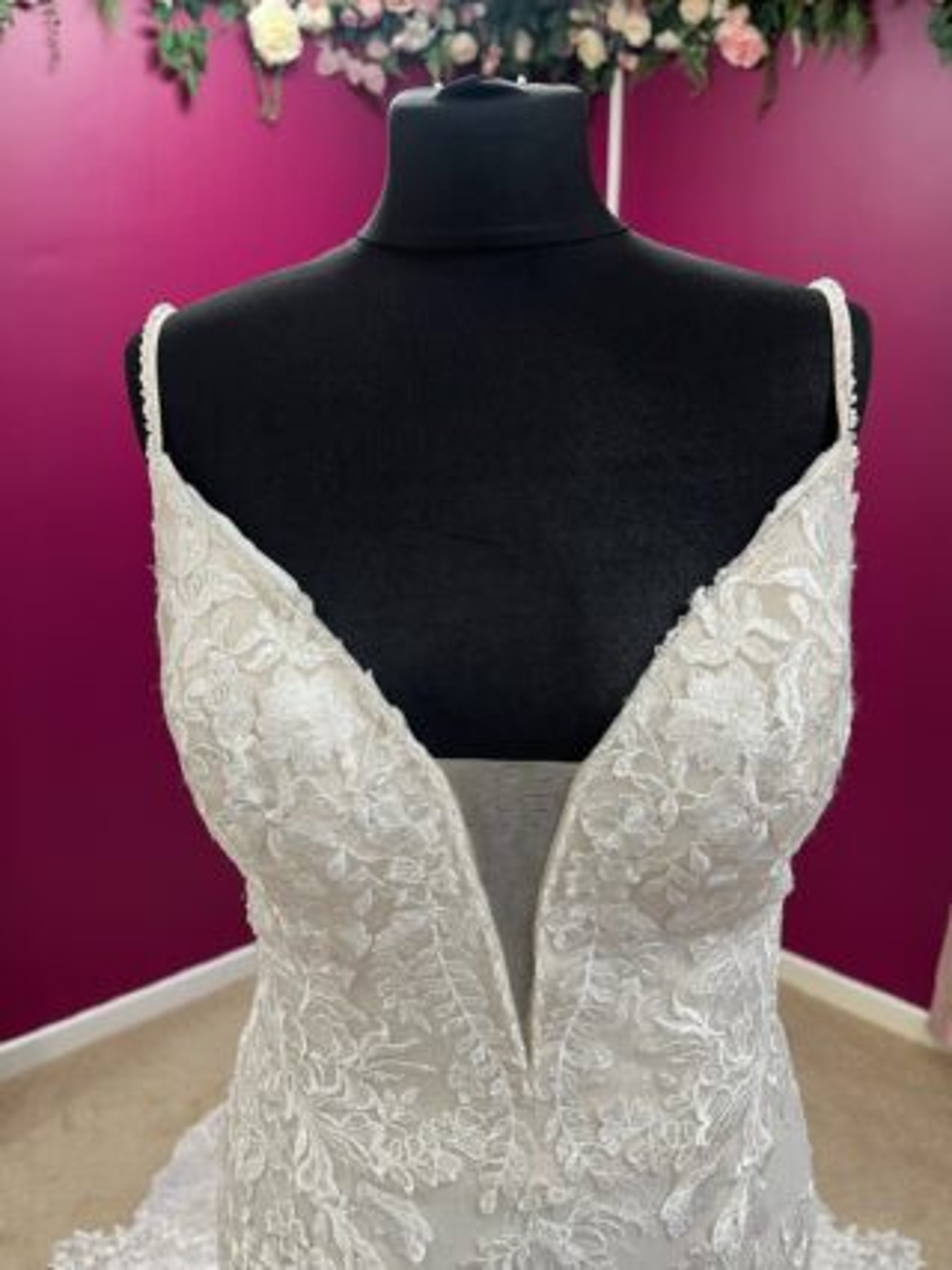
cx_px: 476
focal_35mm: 26
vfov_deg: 67.3
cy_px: 635
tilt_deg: -11.5
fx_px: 954
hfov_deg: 53.0
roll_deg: +0.5
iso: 80
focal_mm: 5.1
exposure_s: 1/50
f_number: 1.6
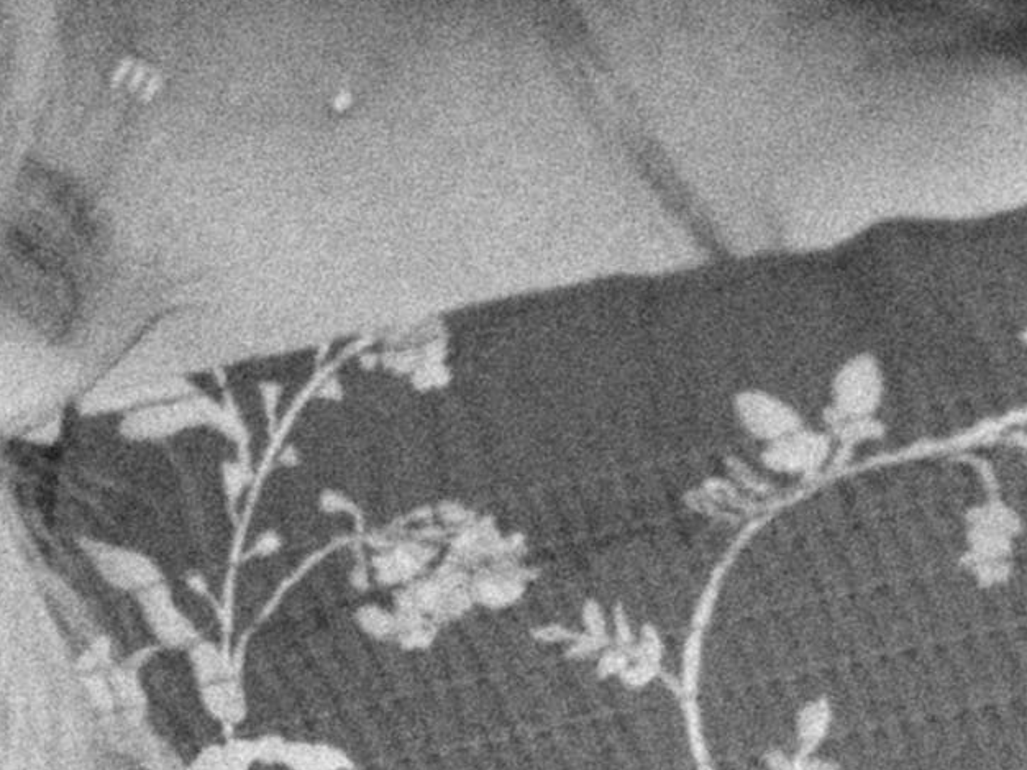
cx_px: 1557
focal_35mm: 317
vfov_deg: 4.6
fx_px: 9401
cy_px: 1425
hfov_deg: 6.2
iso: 400
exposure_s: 1/200
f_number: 1.8
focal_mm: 55
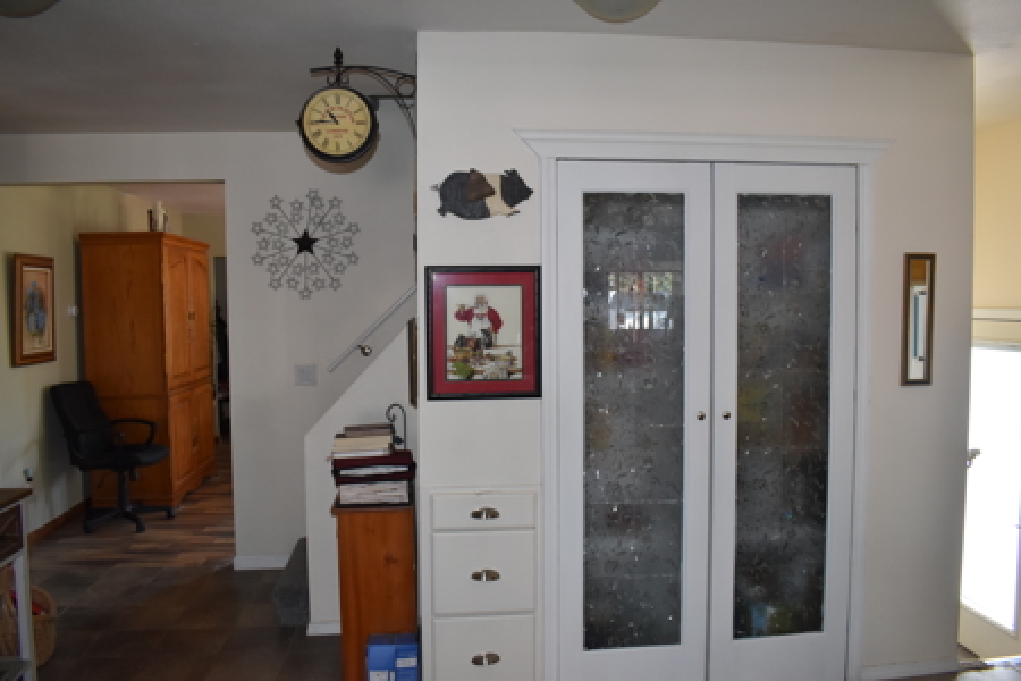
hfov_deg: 67.4
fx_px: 766
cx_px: 510
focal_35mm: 27
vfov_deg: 47.9
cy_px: 340
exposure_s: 1/100
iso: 800
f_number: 5
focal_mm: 18
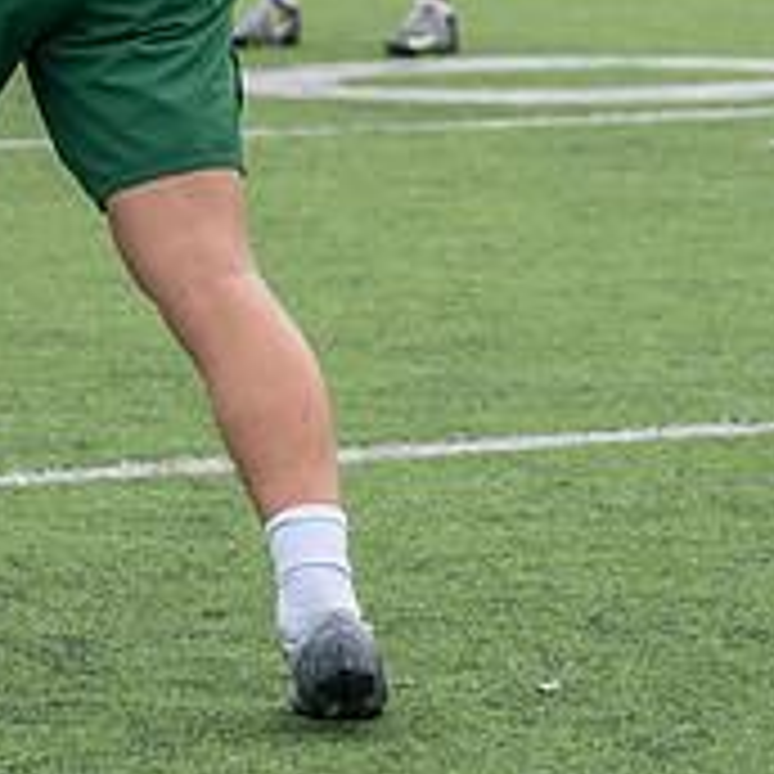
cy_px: -173
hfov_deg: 4.8
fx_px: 9107
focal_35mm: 360
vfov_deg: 4.8
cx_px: -227
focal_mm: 90
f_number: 4
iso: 250
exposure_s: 1/1250
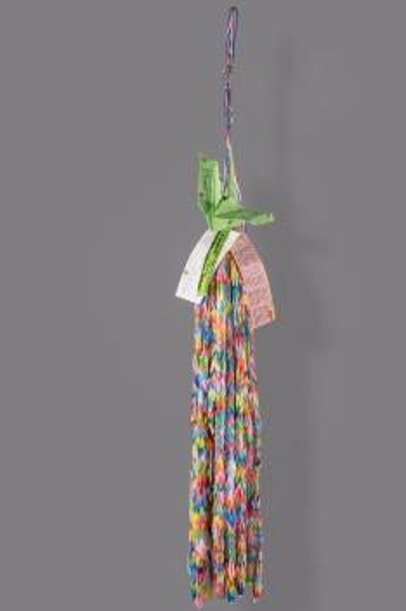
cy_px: 314
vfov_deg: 30.5
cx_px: 212
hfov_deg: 20.6
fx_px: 1119
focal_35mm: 66
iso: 100
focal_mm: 58
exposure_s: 1/160
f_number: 9
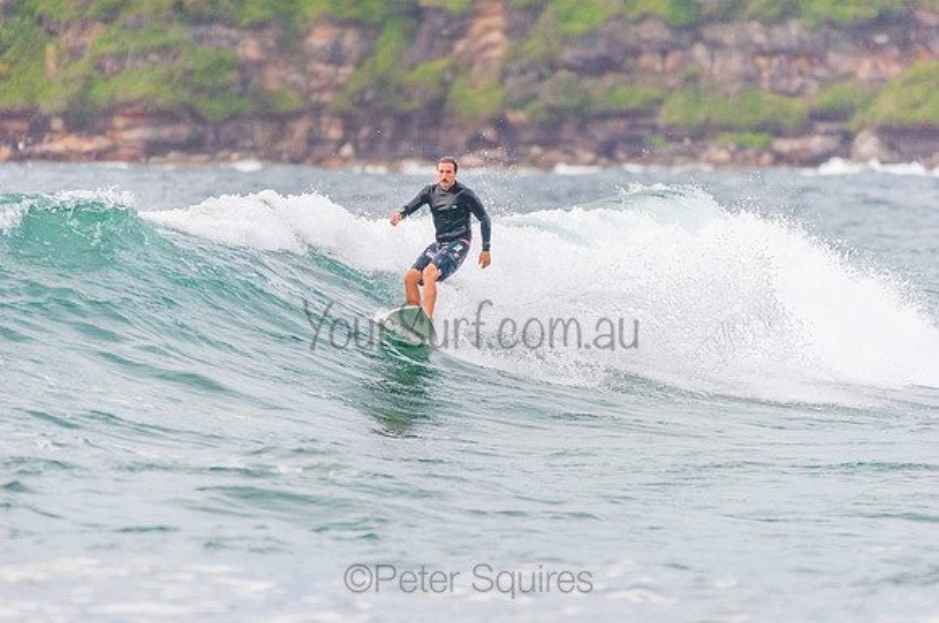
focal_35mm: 501
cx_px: 470
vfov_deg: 2.7
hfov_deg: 4.1
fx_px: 13043
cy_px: 312
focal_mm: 500
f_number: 5.6
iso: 2000
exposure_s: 1/1600
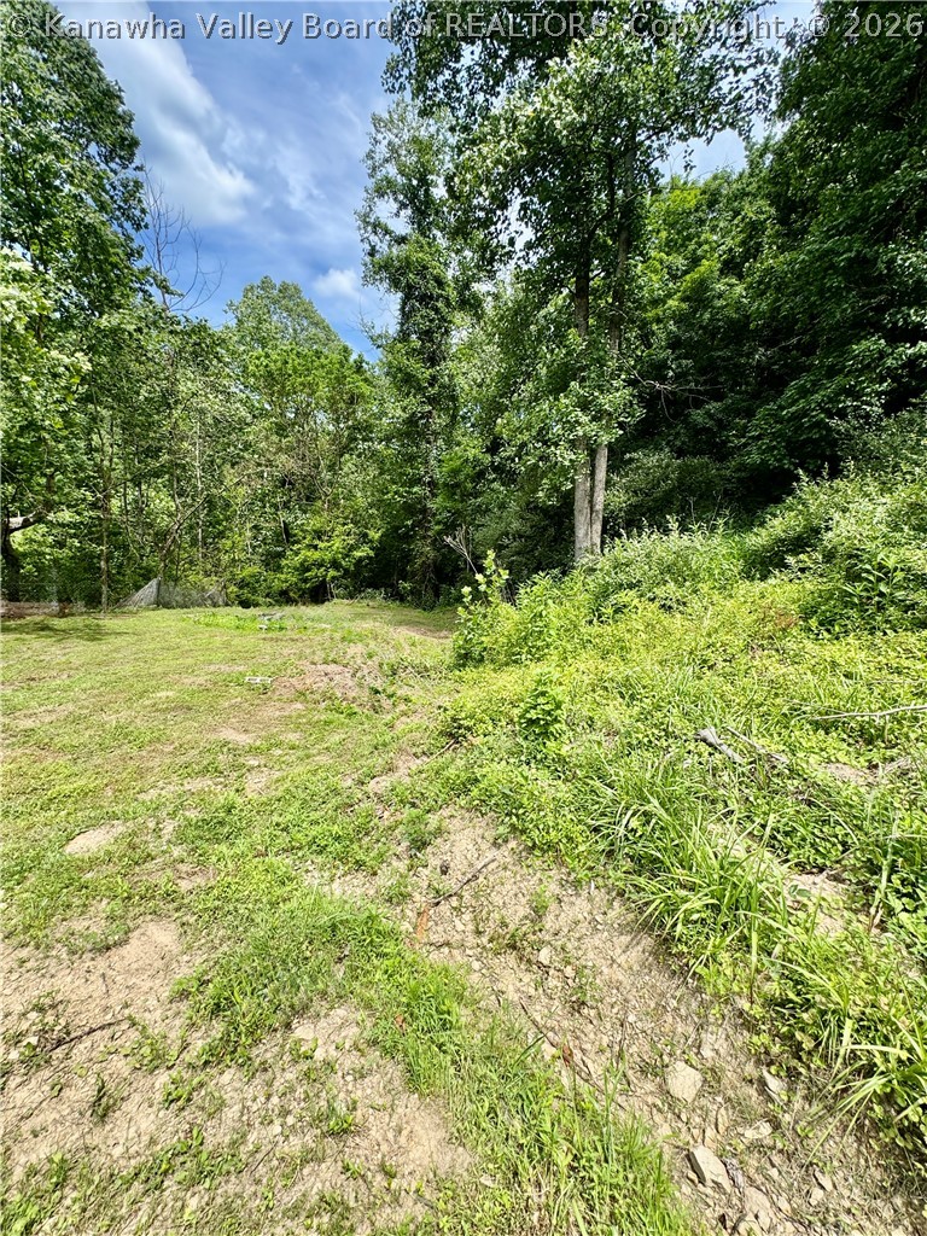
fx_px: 500
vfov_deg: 102.1
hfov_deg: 85.7
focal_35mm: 14
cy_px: 618
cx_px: 464
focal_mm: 2.22
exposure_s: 1/569
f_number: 2.2
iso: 40
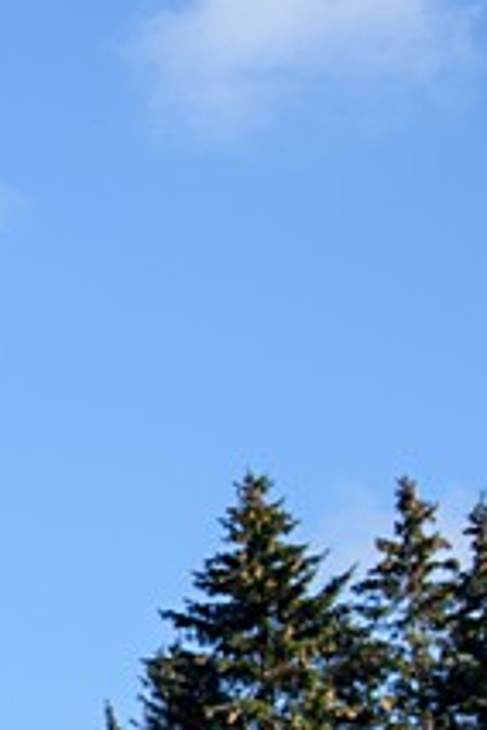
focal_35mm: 231
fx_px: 4687
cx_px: -1252
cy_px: 908
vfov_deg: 8.8
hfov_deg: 5.4
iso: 250
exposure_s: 1/640
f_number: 6.3
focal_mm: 48
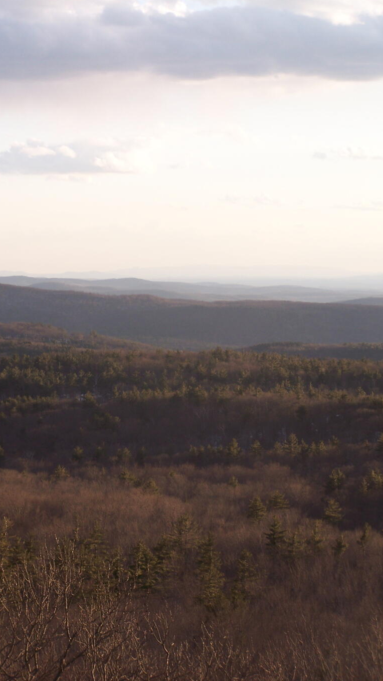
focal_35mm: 115
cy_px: 339
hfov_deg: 10.5
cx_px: 129
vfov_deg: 18.6
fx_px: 2076
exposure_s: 1/320
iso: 80
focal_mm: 17.5
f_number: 3.2
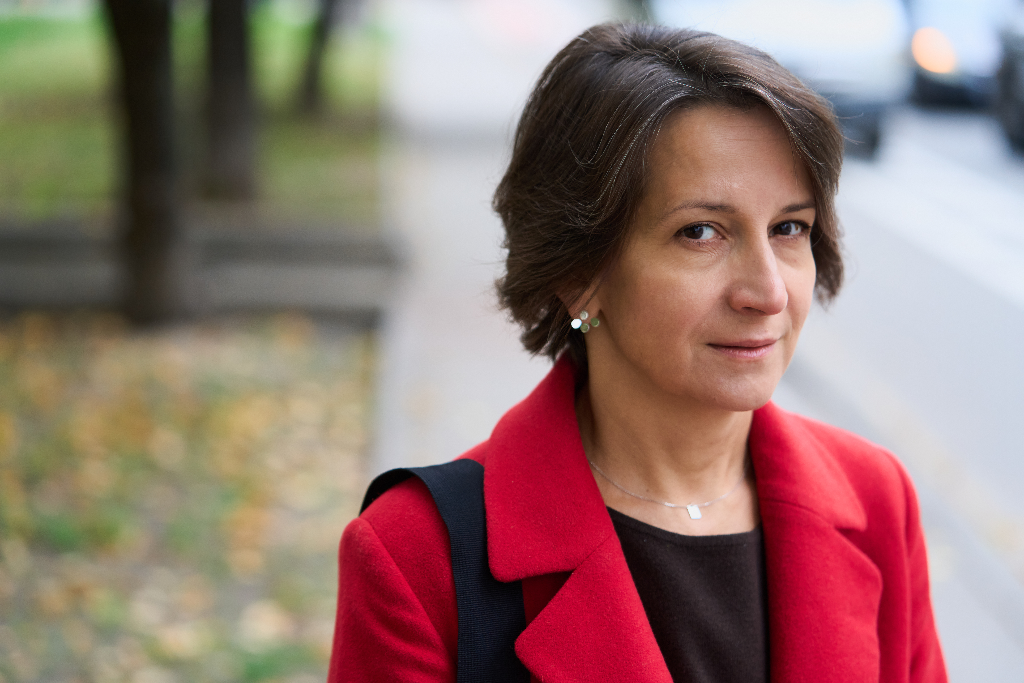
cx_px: 512
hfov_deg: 24.8
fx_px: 2333
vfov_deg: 16.7
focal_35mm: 82
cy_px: 342
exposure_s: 1/640
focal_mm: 82
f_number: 2.8
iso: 500
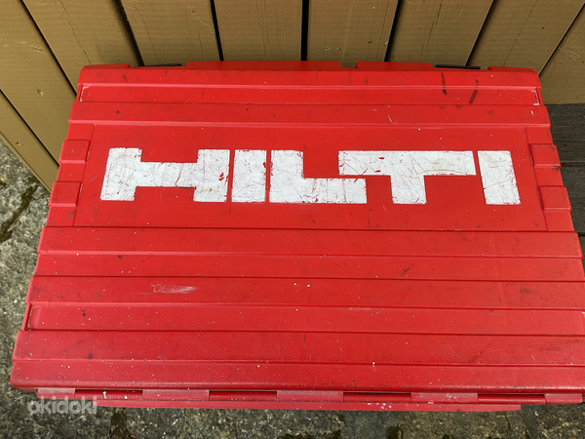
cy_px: 220
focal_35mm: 29
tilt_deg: -63.9
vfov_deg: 48.2
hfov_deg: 61.7
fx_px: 490
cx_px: 292
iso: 16
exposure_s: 1/147
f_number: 1.8
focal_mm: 3
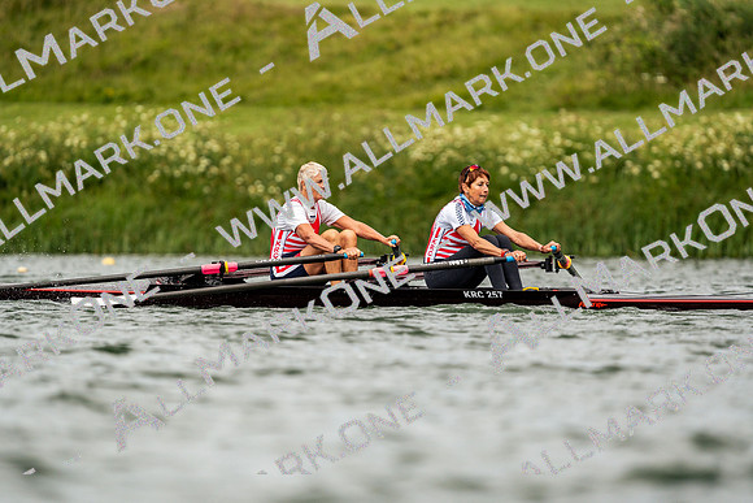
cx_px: 376
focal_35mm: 600
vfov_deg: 2.3
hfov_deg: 3.4
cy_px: 252
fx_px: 12552
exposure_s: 1/2000
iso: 400
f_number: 6.3
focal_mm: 600
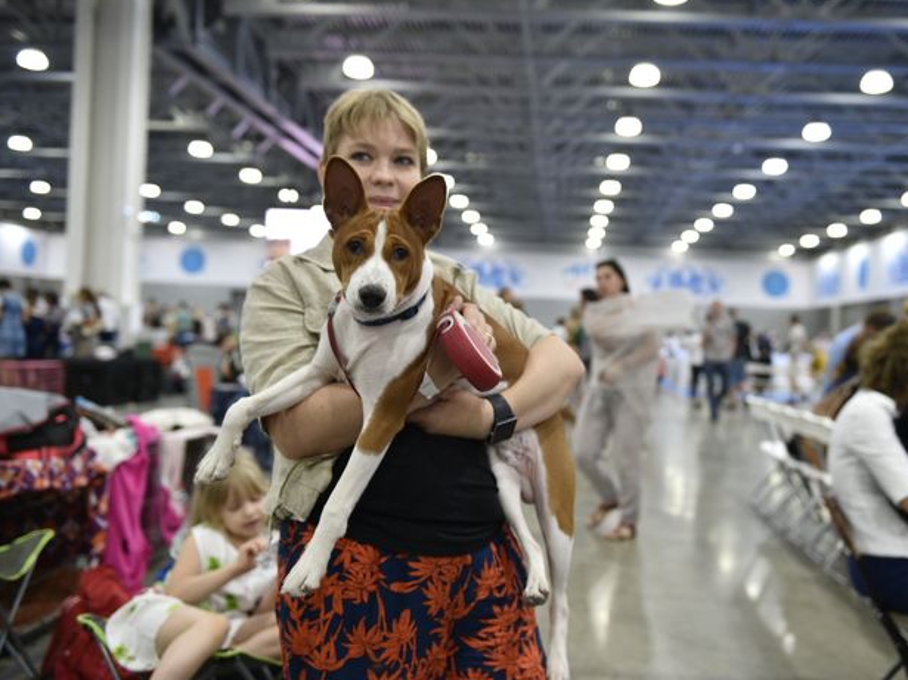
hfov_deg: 52.5
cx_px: 514
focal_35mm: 35
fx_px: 918
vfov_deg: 40.7
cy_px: 339
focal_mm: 32
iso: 2500
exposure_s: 1/160
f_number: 2.8
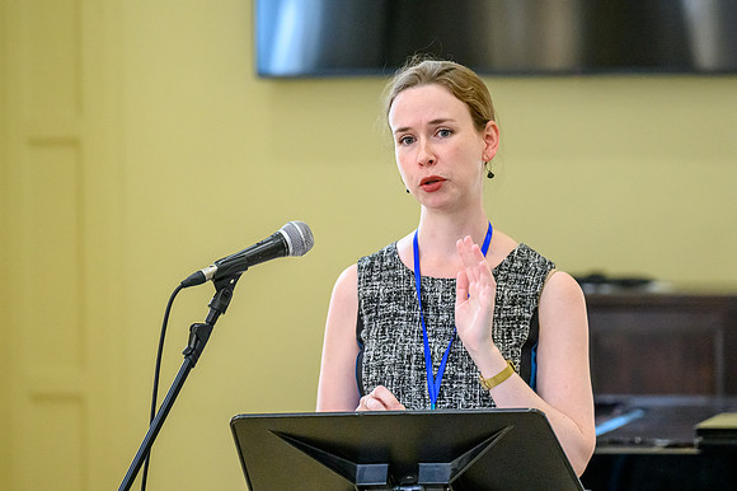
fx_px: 4107
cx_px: 368
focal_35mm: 201
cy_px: 246
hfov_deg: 10.3
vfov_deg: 6.8
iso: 4000
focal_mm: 133
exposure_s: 1/640
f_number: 2.8
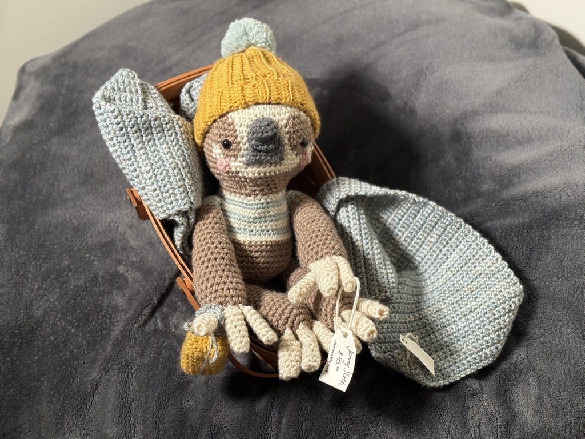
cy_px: 220
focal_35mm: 48
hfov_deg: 39.7
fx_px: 811
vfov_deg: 30.3
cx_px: 292
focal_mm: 6.76
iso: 200
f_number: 1.78
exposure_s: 1/60
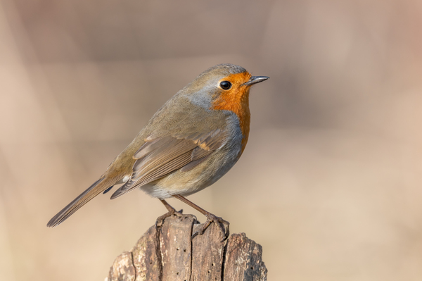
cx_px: 211
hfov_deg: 2.8
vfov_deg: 1.8
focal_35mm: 750
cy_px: 140
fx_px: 8784
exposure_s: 1/640
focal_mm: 500
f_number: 6.3
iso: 200
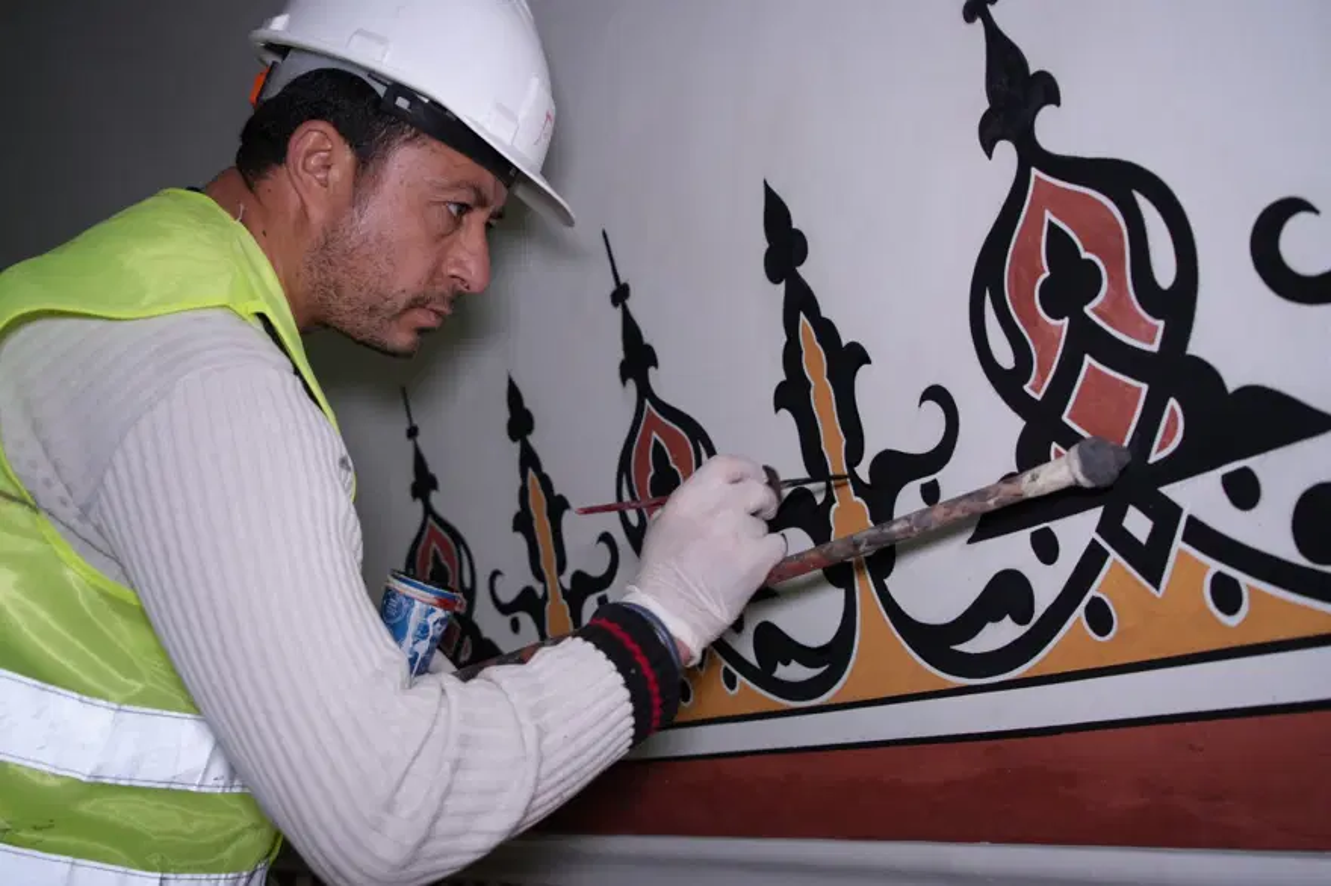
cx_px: 666
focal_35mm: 32
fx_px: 1183
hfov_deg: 58.7
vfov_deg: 41.1
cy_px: 443
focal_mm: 32
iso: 2000
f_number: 4
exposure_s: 1/160
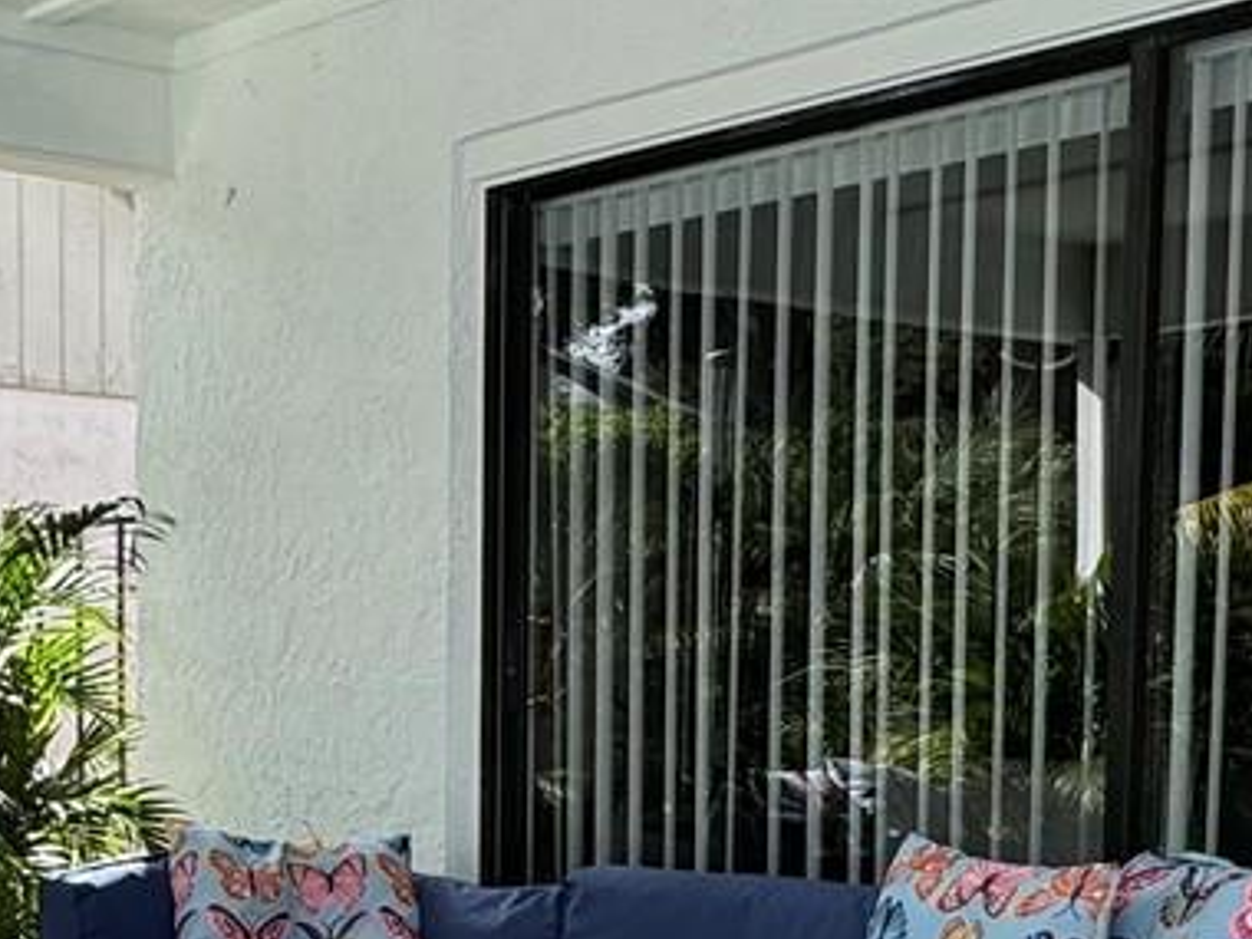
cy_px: 843
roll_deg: +1.7
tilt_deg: -4.2
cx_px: -142
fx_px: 2134
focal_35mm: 59
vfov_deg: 24.1
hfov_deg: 29.4
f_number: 2.2
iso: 40
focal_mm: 2.22
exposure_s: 1/428
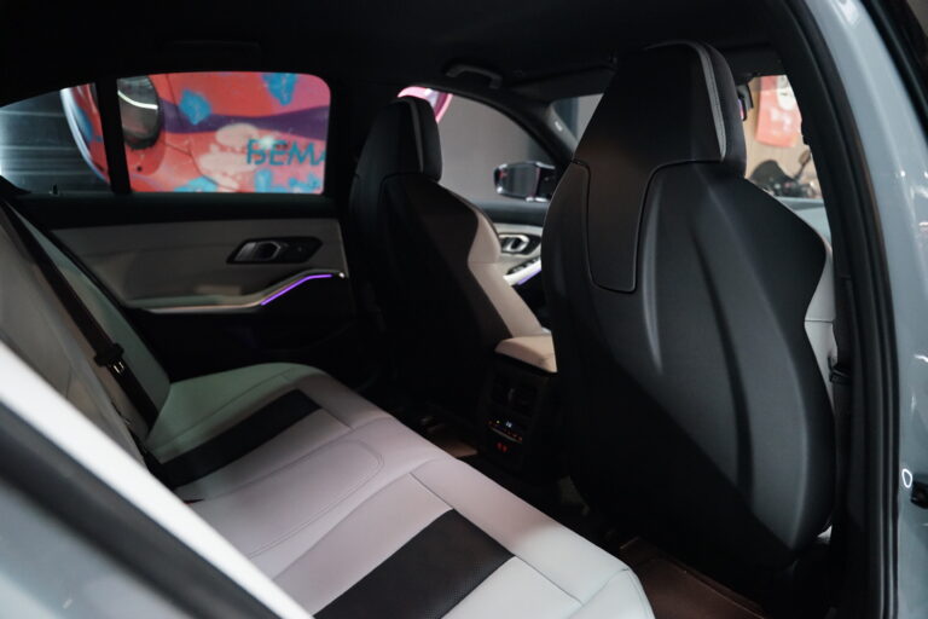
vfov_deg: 53.1
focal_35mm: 24
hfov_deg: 73.7
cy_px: 310
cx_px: 464
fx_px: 619
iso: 3200
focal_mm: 24
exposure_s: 1/80
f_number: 2.8
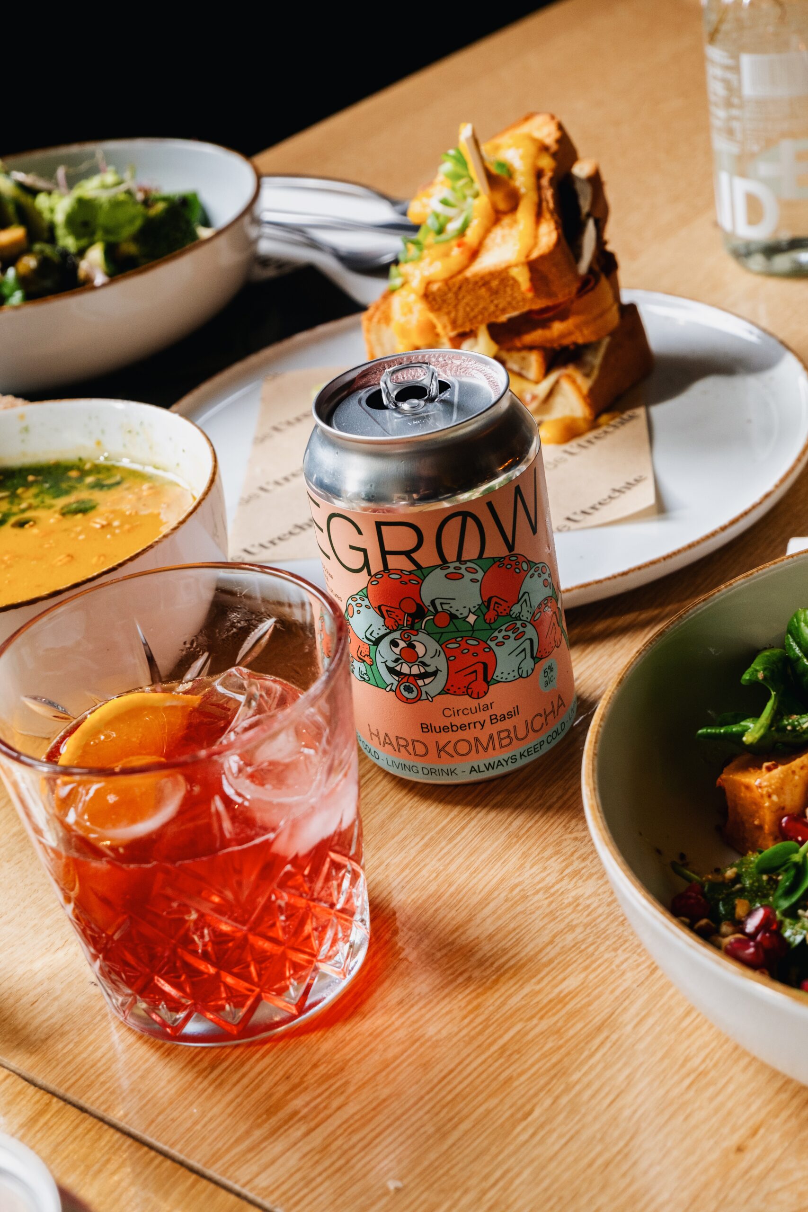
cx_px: 404
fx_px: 1986
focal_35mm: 59
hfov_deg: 23.0
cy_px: 606
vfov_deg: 33.9
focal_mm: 39.6
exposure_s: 1/60
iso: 500
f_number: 6.4
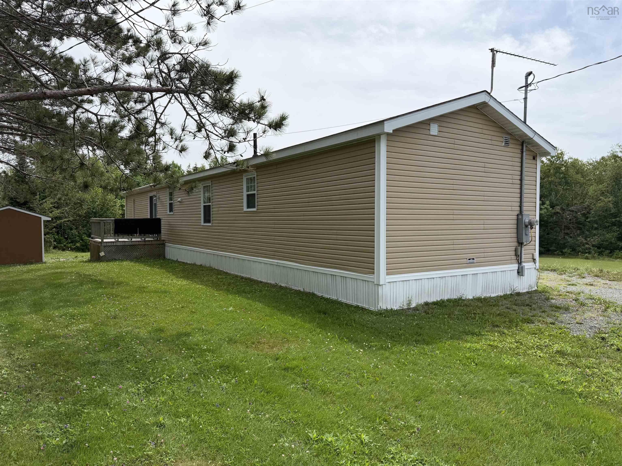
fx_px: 431
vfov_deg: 56.8
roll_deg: +0.6
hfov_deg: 71.6
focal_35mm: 24
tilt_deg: -1.1
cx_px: 311
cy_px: 233
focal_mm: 6.76
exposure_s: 1/4975
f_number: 1.78
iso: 80
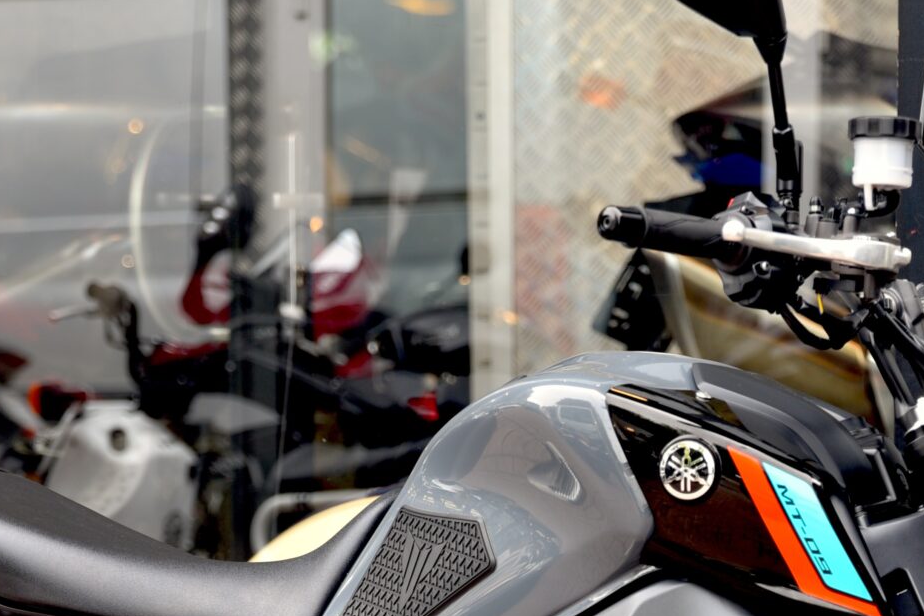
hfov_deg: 10.6
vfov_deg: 7.0
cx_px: 599
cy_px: 820
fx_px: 4979
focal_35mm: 194
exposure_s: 1/60
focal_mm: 70
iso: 100
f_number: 3.2
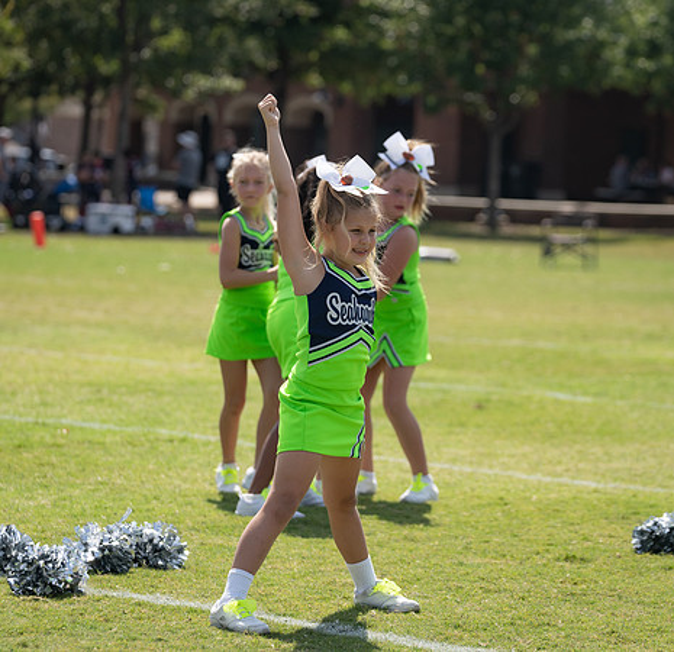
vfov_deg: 9.7
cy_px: 314
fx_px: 3827
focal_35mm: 177
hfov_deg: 10.1
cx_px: 337
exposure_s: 1/1250
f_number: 4
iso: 160
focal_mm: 136
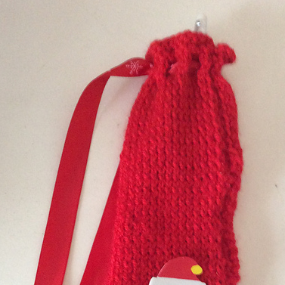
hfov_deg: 35.4
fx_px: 447
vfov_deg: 34.0
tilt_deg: -73.5
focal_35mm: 48
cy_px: 237
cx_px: 144
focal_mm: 3.3
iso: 250
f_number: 2.4
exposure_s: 1/25
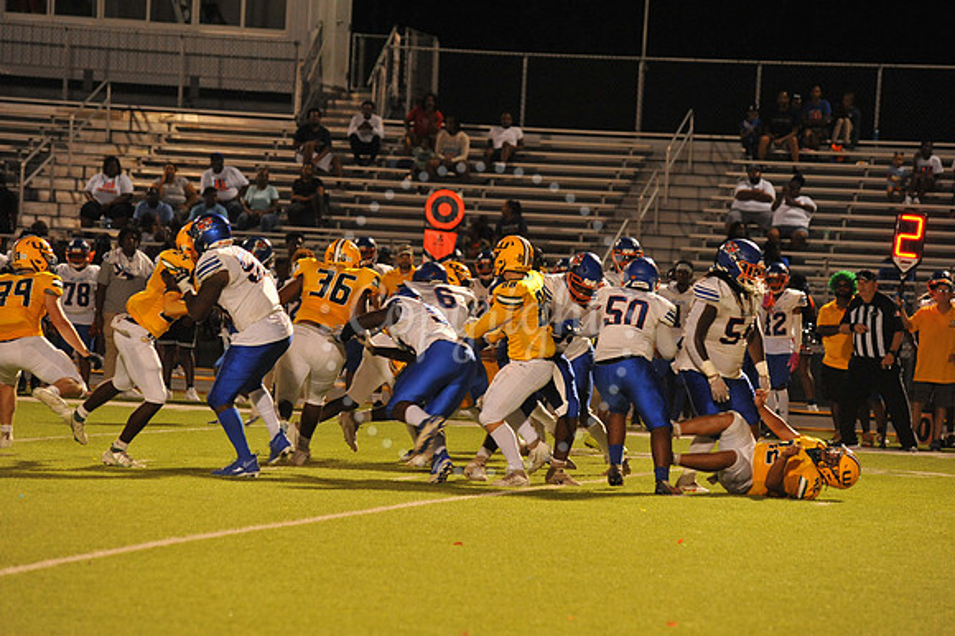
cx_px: 478
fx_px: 5302
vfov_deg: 6.9
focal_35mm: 200
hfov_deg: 10.3
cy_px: 318
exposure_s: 1/160
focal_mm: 200
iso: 3200
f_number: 5.6
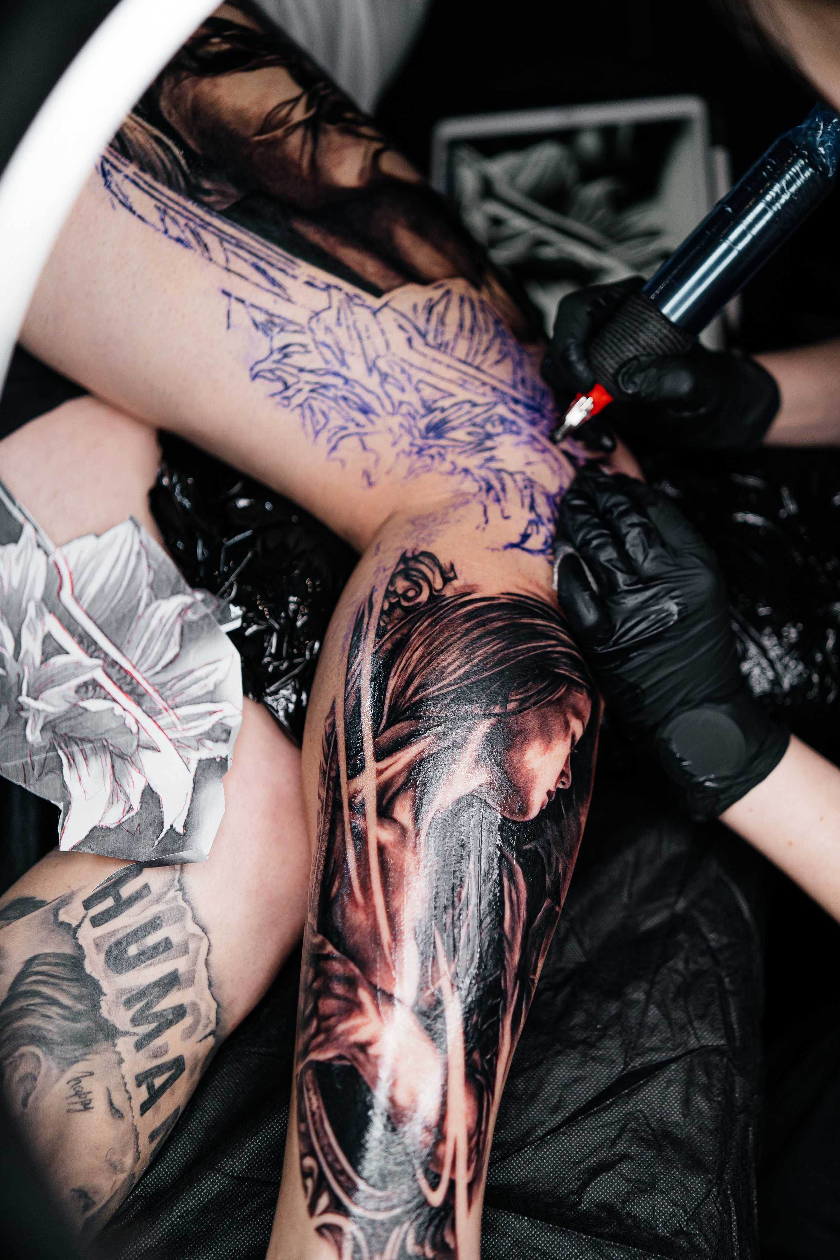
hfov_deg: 29.2
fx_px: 1610
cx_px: 417
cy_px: 643
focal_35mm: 46
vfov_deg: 42.7
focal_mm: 45
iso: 500
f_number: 1.8
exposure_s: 1/640
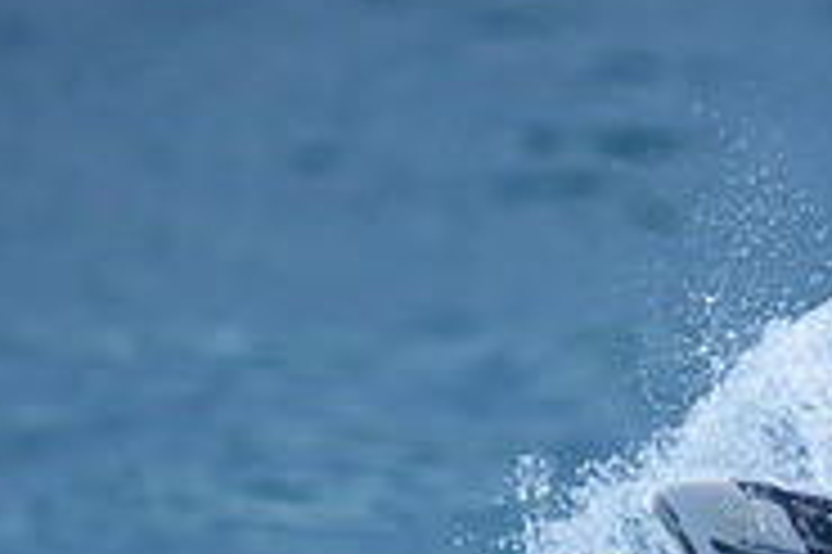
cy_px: 755
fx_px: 79822
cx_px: 1183
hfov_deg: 0.6
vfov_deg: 0.4
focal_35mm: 3457
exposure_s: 1/2000
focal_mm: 800
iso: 200
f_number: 6.3
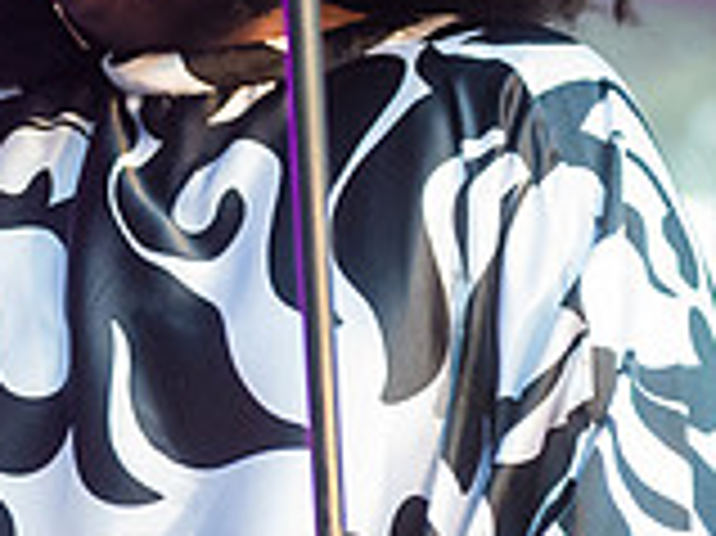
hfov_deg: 7.0
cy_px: 119
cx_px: -122
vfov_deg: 5.3
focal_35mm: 281
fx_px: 5808
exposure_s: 1/320
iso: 4000
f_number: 3.5
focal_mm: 80
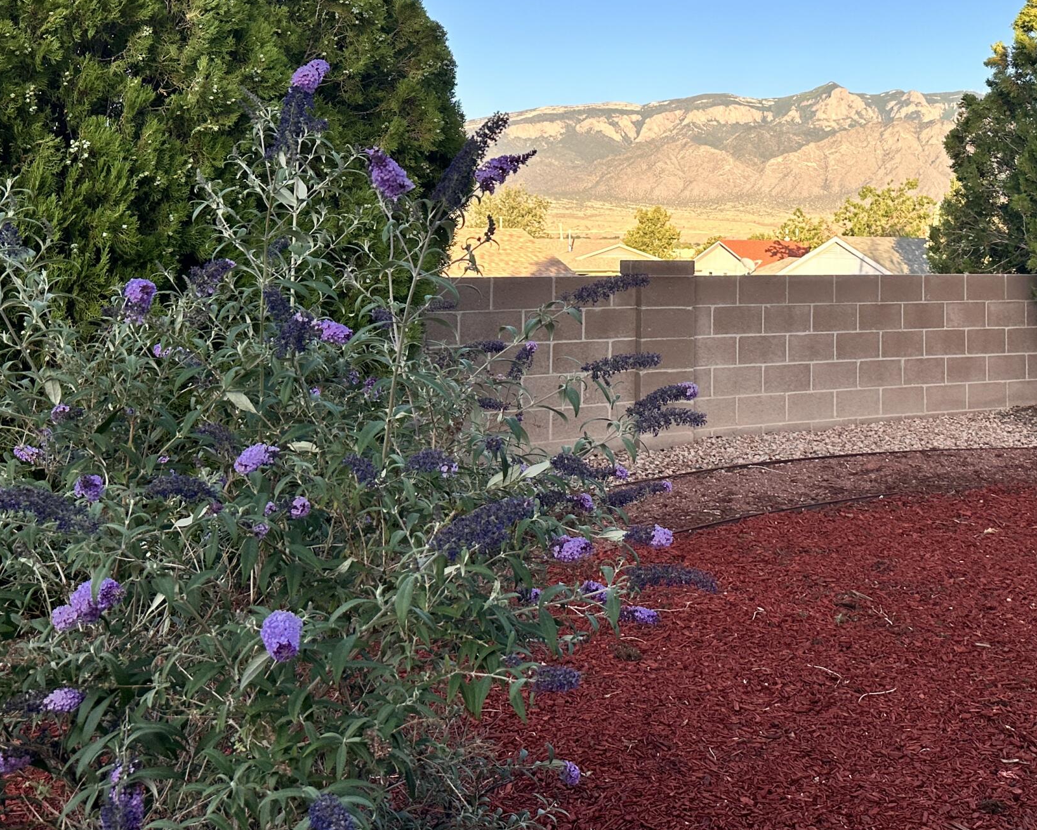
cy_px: 181
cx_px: 705
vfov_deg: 34.0
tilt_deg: +2.4
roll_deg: -1.3
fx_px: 1320
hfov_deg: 42.2
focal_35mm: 43
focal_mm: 6.86
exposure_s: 1/1321
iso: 80
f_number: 1.78
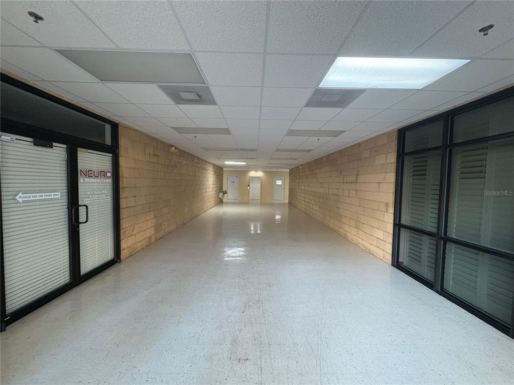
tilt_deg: -2.3
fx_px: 208
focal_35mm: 14
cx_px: 257
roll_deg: -0.9
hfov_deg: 102.1
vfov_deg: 85.7
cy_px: 192
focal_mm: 2.22
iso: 400
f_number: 2.2
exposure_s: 1/60
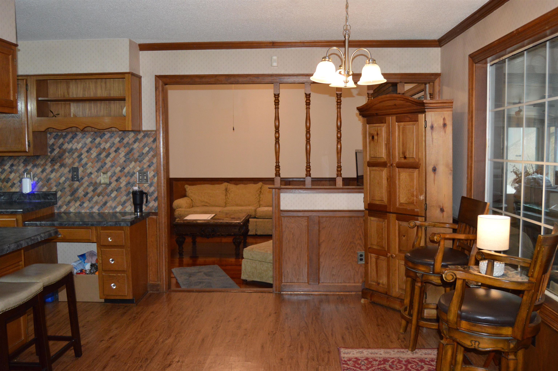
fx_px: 465
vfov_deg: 43.5
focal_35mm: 30
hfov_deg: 62.0
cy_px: 186
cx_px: 279
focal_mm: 20
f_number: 3.5
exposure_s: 1/60
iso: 1250
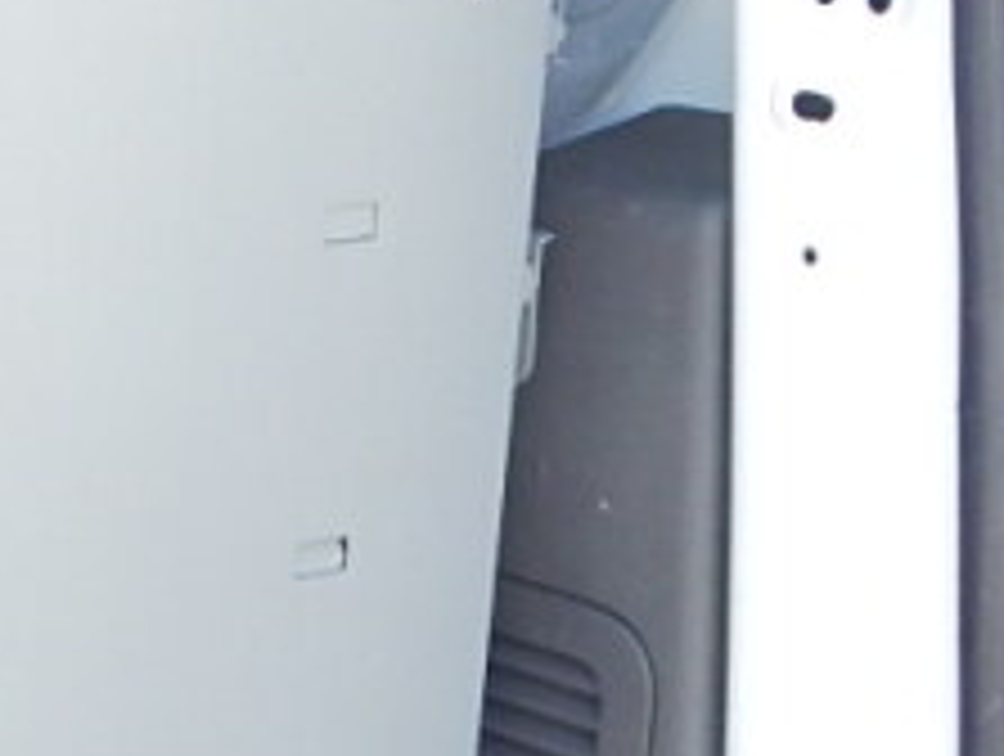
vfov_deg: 11.8
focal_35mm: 126
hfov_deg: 13.0
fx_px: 3660
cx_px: -1153
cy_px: 508
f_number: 3
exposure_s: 1/100
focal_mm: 4
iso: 125
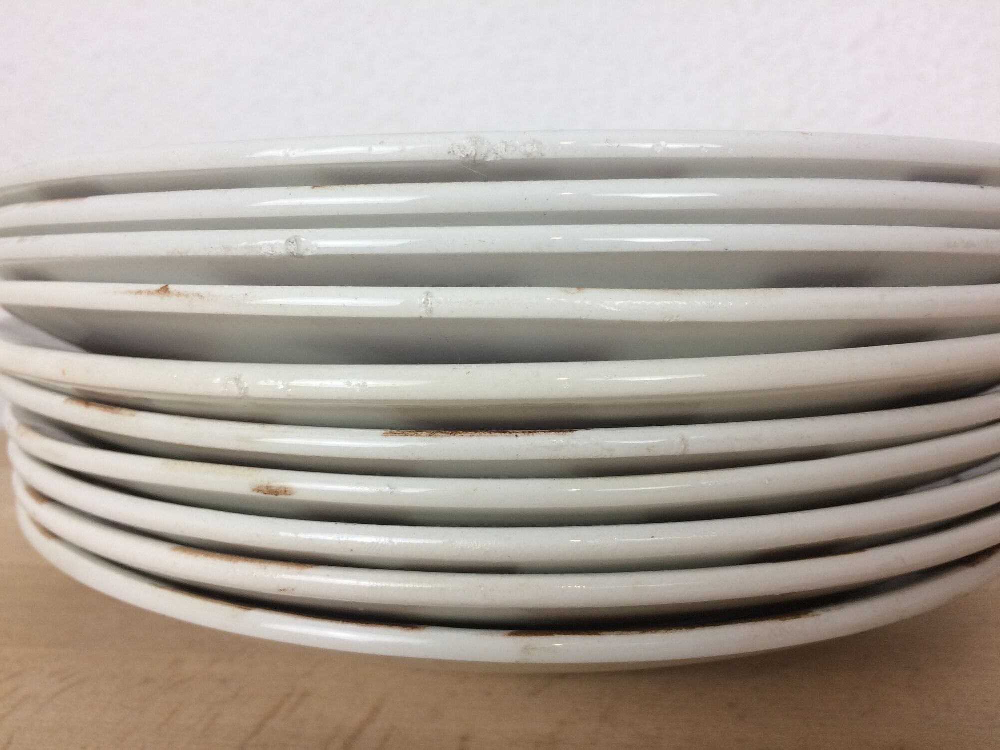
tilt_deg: -10.0
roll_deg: +0.0
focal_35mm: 29
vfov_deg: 48.2
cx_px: 500
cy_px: 375
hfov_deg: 61.7
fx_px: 838
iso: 64
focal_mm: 4.15
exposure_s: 1/100
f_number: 2.2
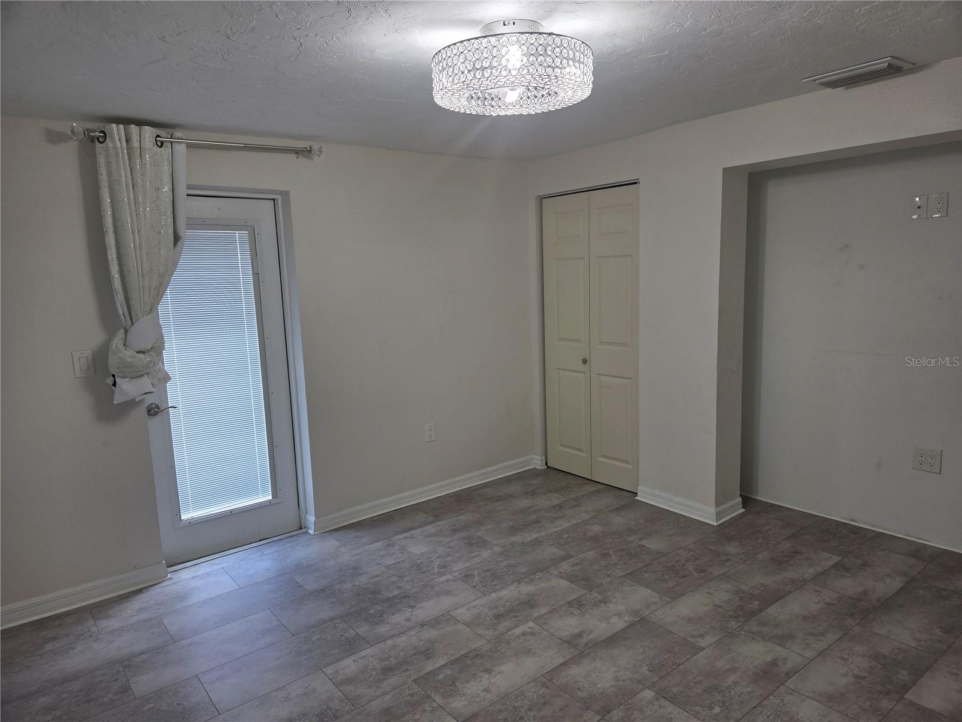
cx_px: 481
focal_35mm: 23
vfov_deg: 58.9
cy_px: 361
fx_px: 639
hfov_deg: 73.9
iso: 64
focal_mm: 5.4
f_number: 1.8
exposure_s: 1/120
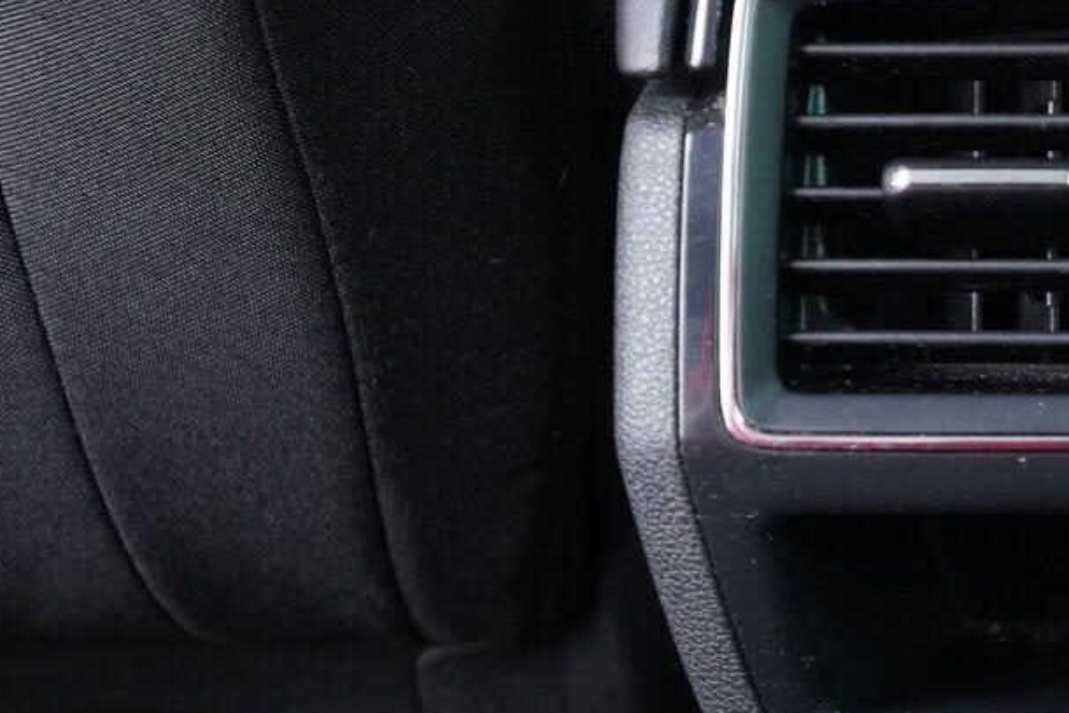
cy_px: 347
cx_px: 1165
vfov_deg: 16.1
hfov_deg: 22.6
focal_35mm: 85
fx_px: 2524
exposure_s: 1/40
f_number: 2.8
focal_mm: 24
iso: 1600
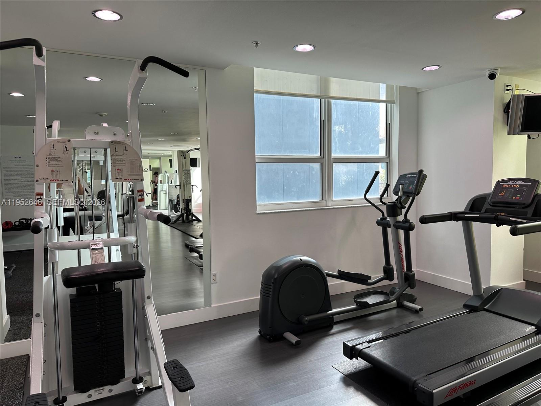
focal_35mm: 24
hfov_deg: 71.6
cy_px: 203
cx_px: 270
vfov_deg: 56.8
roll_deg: +1.1
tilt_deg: -3.6
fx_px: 375
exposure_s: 1/120
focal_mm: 6.86
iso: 80
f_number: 1.78
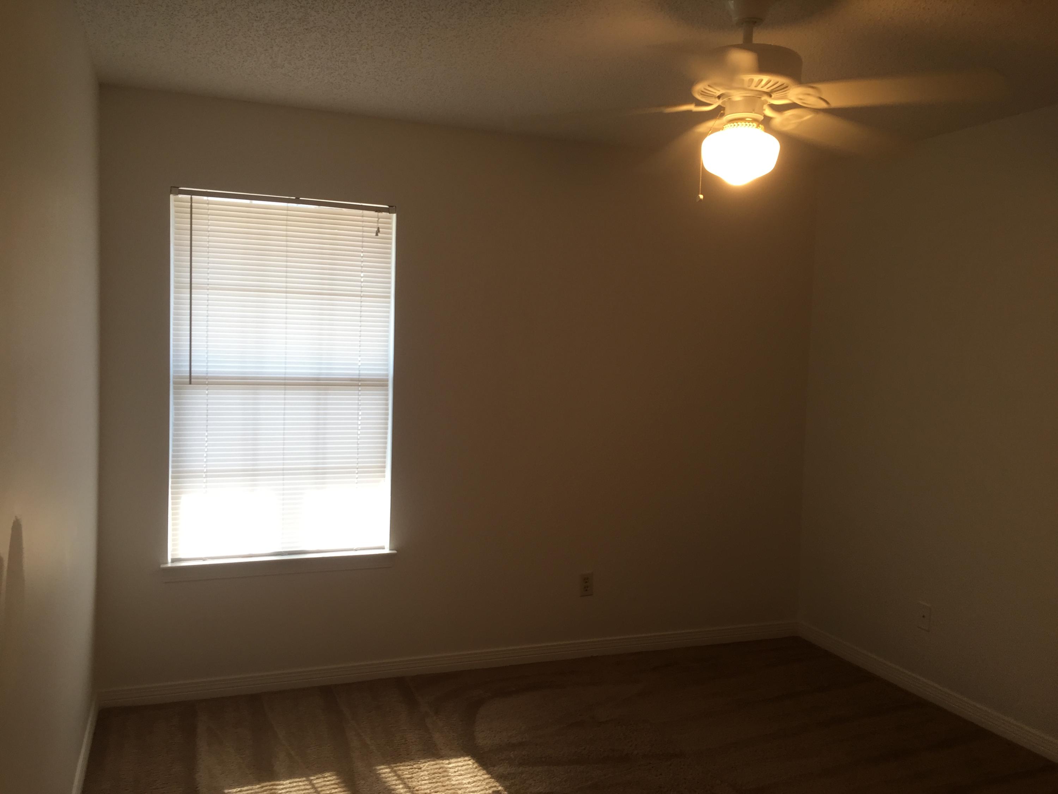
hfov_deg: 61.7
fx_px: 886
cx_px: 529
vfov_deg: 48.2
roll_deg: -2.4
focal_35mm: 29
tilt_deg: -3.6
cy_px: 397
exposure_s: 1/60
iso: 40
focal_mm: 4.15
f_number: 2.2
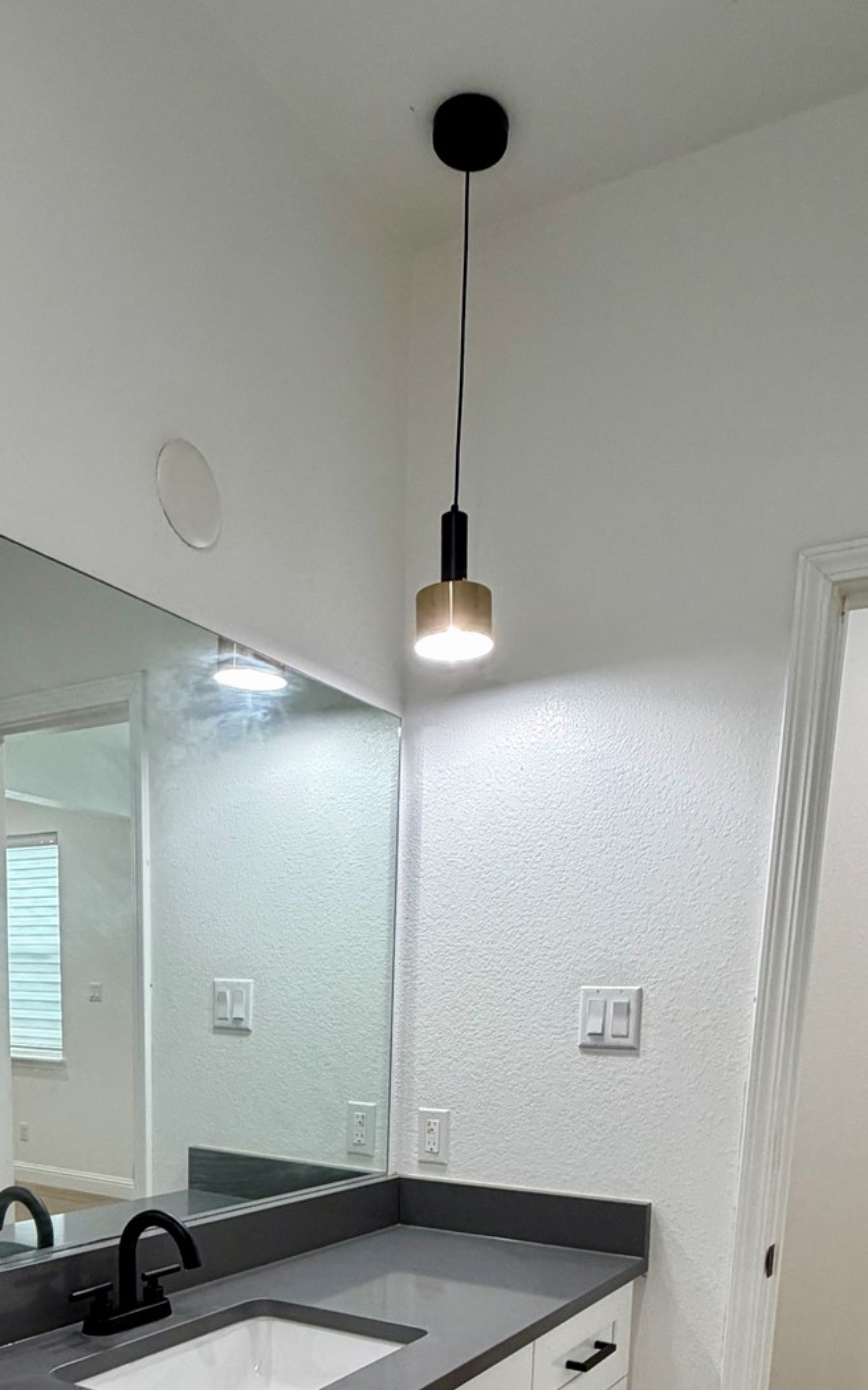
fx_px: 1098
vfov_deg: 57.4
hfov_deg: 43.1
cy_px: 1198
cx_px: 384
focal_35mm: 29
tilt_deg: -10.1
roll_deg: -1.4
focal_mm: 2.22
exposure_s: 1/120
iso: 250
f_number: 2.2
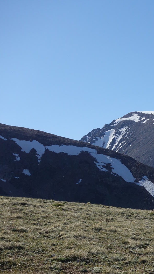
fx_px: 806
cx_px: 159
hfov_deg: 10.8
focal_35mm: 111
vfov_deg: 19.3
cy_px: 137
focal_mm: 25.7
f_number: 5.6
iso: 125
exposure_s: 1/640
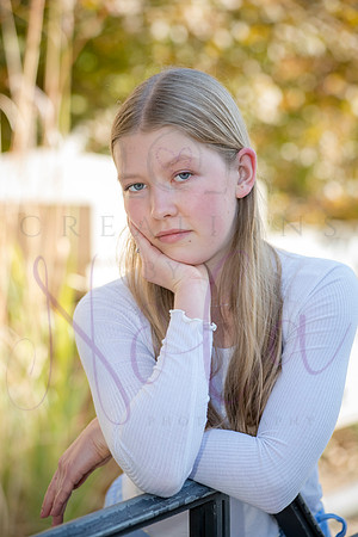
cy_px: 268
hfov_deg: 12.2
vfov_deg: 18.3
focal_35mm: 112
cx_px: 179
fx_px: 1671
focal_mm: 112
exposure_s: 1/400
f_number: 5
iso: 400
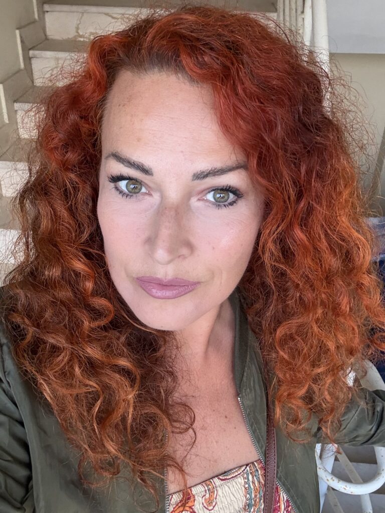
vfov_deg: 59.9
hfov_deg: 46.8
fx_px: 445
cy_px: 256
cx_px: 192
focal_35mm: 30
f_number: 1.9
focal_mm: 2.69
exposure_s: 1/117
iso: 80
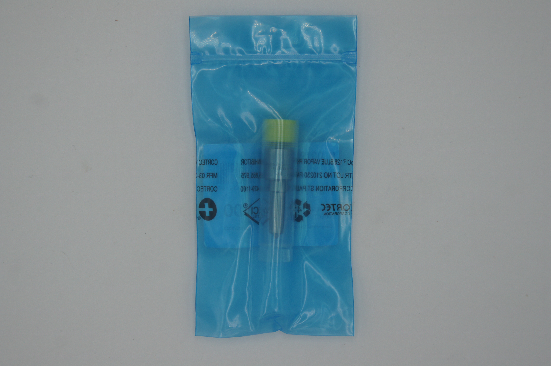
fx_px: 1032
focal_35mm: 68
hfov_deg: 29.9
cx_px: 276
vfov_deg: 20.1
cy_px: 183
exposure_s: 1/400
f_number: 5.6
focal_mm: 45
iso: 200
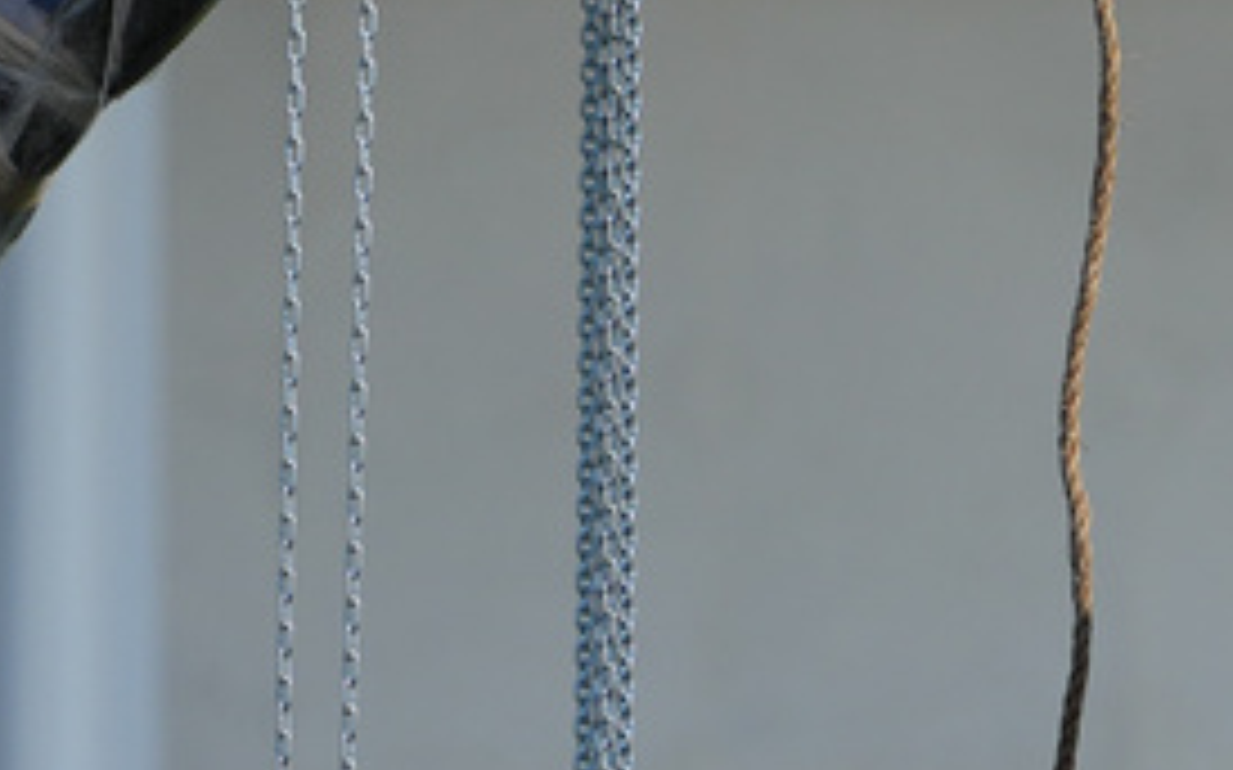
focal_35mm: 884
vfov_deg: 1.5
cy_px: -99
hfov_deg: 2.4
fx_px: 29693
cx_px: 1593
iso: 200
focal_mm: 155
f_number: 2.8
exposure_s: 1/5000
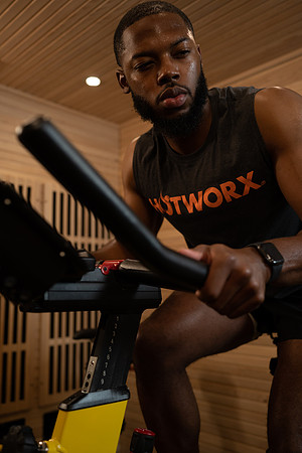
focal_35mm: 35
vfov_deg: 54.4
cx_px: 151
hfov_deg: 37.9
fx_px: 440
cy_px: 226
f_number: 2.8
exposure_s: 1/160
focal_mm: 35
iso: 400
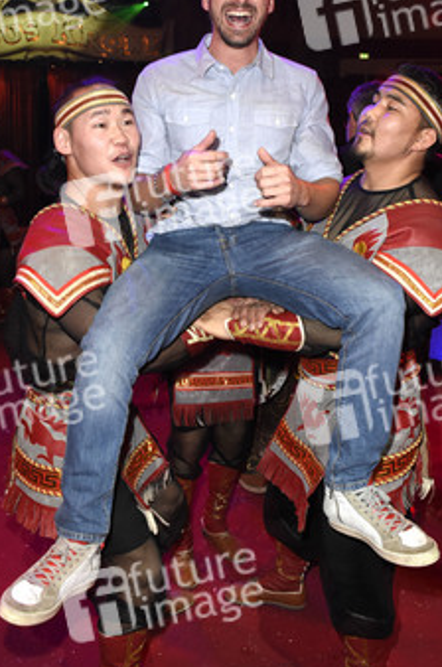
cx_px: 219
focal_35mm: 32
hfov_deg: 41.0
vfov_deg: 58.7
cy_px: 300
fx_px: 592
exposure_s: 1/160
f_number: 6.3
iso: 1600
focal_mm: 18
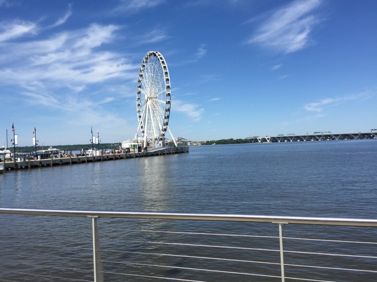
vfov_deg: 46.8
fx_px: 327
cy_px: 139
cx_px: 184
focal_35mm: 30
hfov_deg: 60.0
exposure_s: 1/2825
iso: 32
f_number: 2.2
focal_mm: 4.2
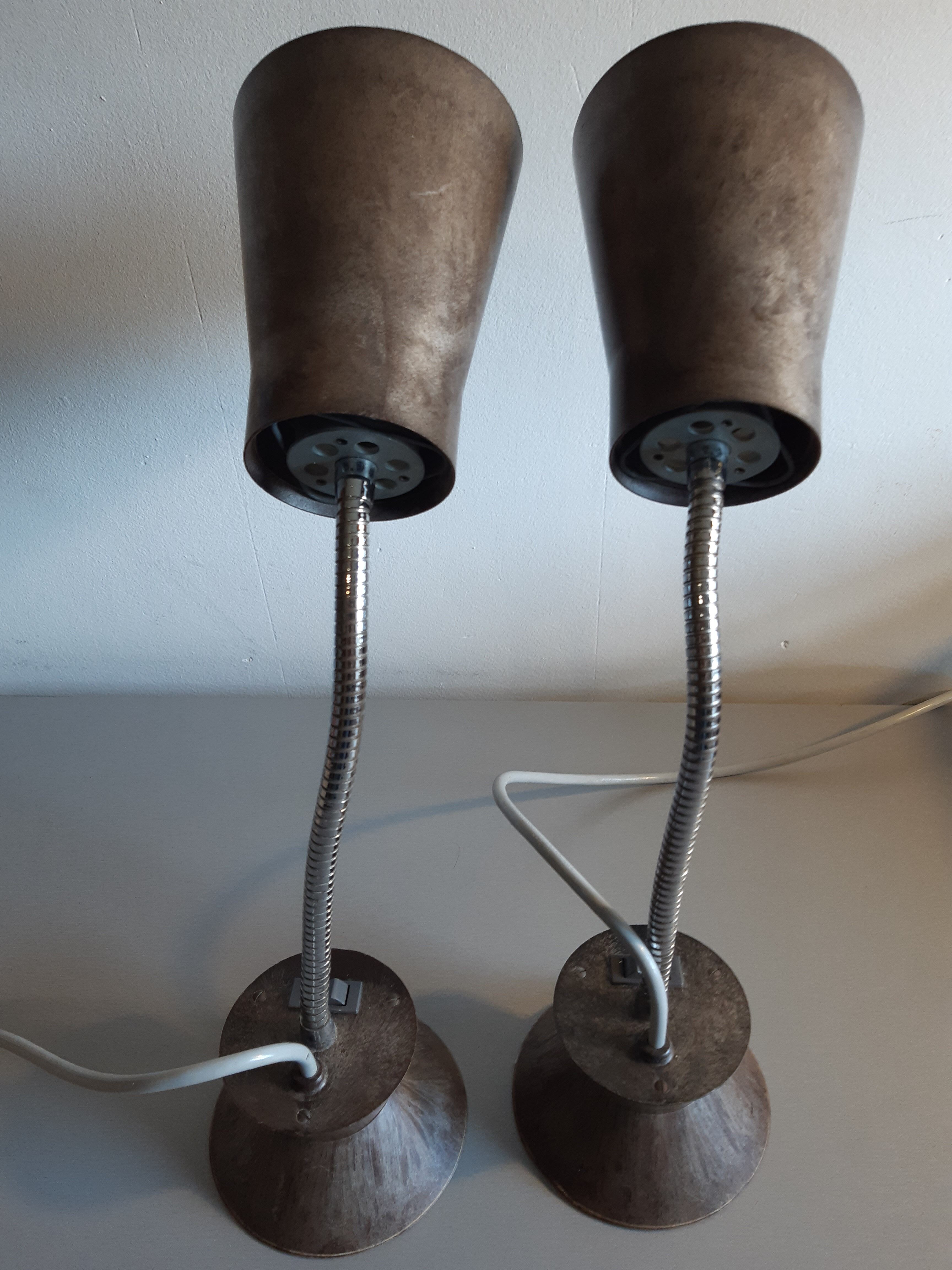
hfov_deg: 53.1
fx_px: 953
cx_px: 476
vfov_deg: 67.3
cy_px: 635
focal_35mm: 26
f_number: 1.7
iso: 50
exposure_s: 1/50
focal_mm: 3.92
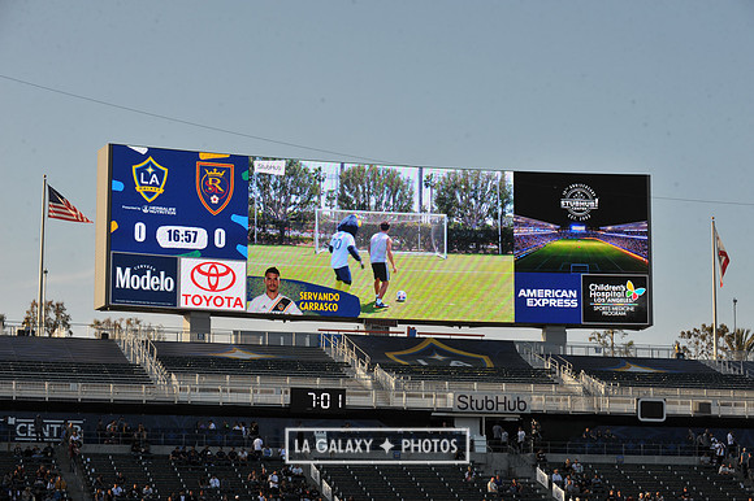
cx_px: 377
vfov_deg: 13.4
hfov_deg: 20.0
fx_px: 2135
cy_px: 250
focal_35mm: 102
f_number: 11
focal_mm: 102
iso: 400
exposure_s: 1/500
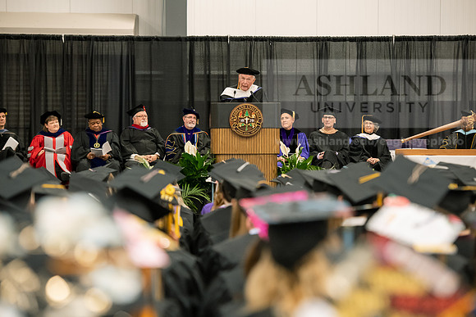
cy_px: 158
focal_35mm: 122
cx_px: 238
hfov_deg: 16.8
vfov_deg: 11.2
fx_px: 1613
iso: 3200
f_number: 3.5
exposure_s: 1/200
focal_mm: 122
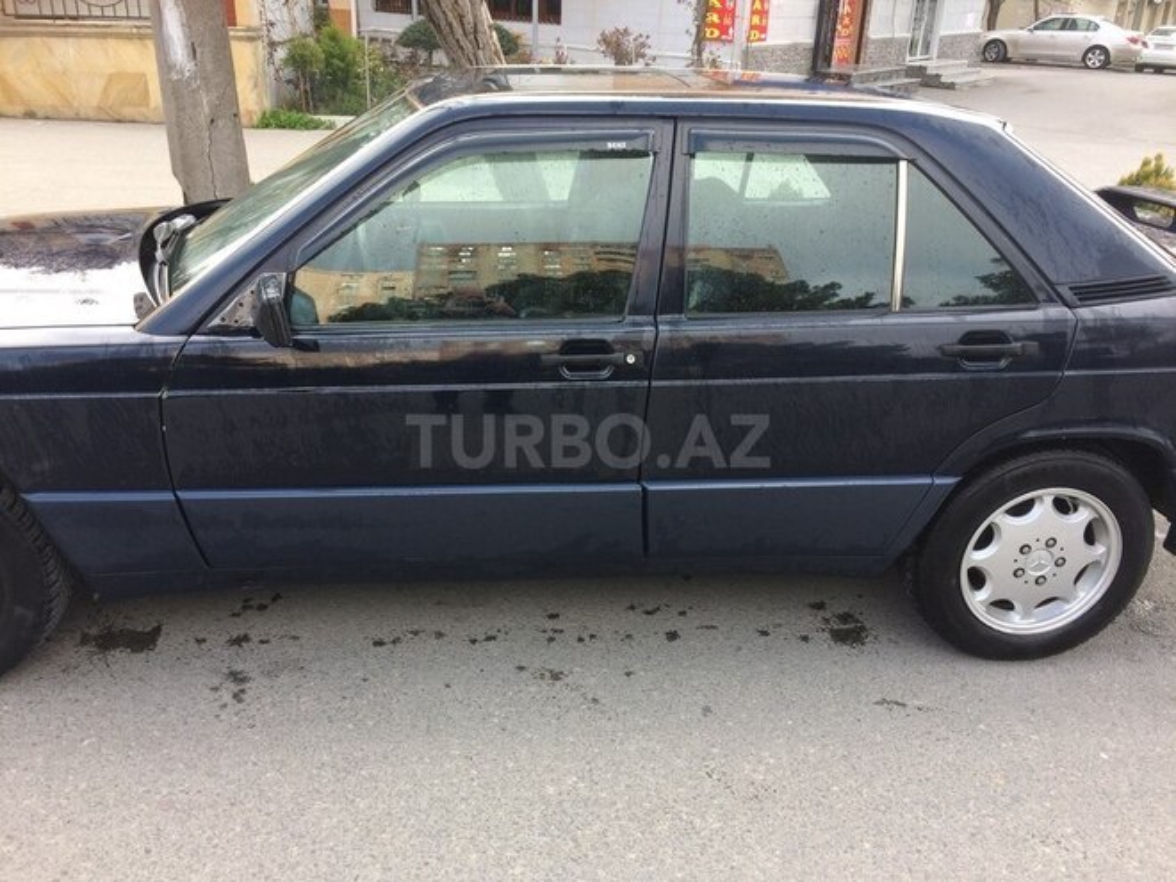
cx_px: 588
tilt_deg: -22.5
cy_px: 441
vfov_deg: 48.2
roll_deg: -1.8
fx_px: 985
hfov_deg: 61.7
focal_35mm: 29
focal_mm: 4.15
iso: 32
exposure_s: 1/211
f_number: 2.2
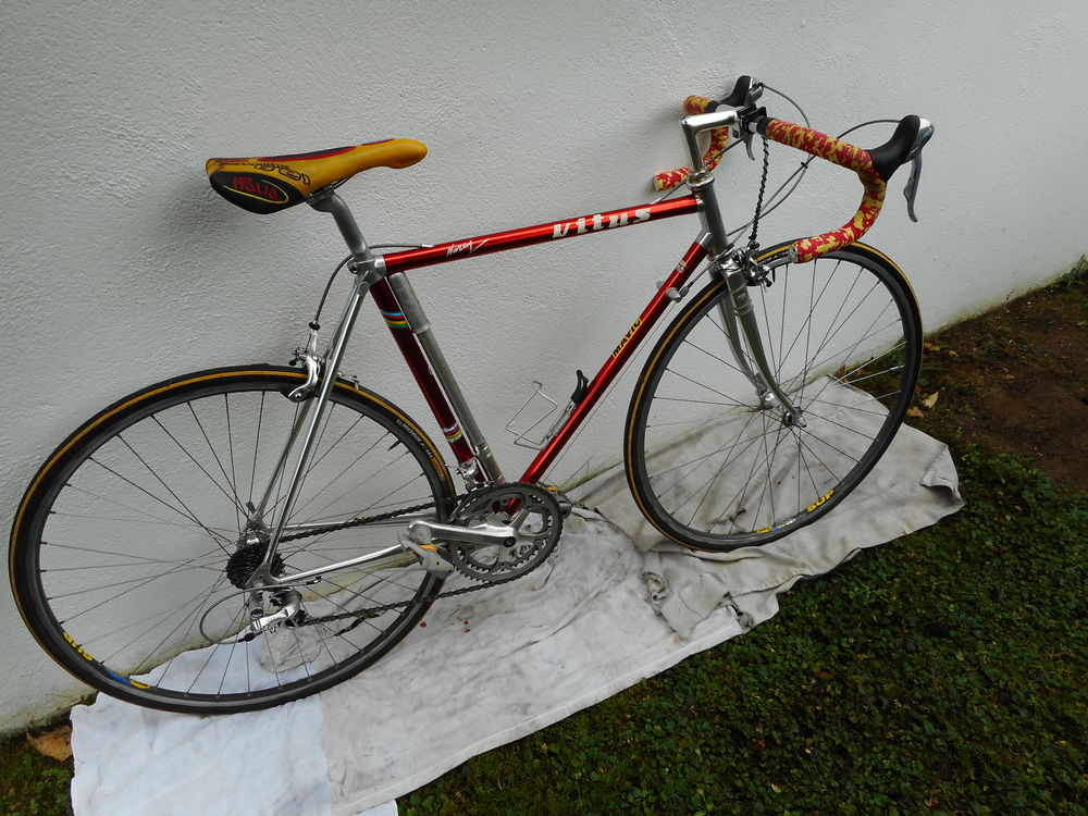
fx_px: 786
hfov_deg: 69.4
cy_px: 408
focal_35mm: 25
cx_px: 544
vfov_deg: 54.9
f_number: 3.7
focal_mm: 4.5
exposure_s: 1/200
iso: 80
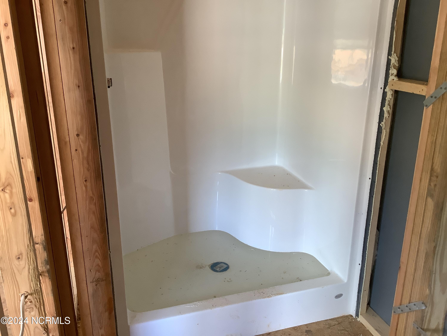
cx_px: 224
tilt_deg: -17.6
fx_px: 400
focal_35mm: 31
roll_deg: +0.8
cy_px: 168
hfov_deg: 58.4
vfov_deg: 45.4
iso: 160
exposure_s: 1/60
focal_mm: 3.3
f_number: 2.4
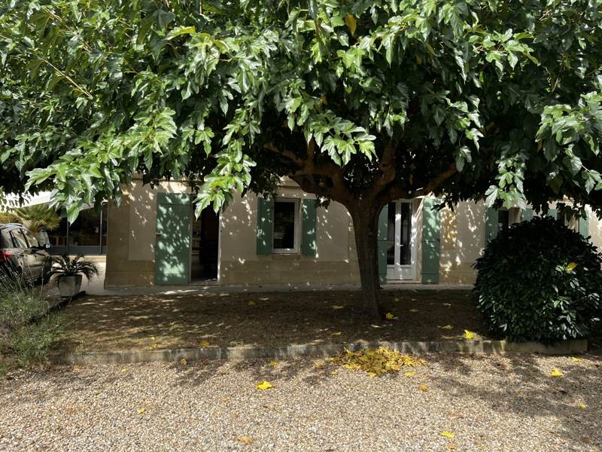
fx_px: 452
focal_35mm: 26
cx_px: 301
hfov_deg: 67.3
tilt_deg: +1.8
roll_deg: -1.2
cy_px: 226
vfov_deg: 53.1
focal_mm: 5.1
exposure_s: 1/1036
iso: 50
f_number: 1.6
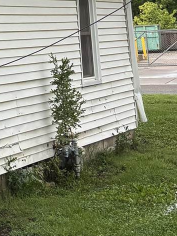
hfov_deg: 10.4
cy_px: -72
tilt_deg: +7.5
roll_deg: +1.3
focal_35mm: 127
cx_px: -214
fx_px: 866
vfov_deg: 14.8
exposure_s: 1/742
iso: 50
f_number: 1.6
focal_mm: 5.96
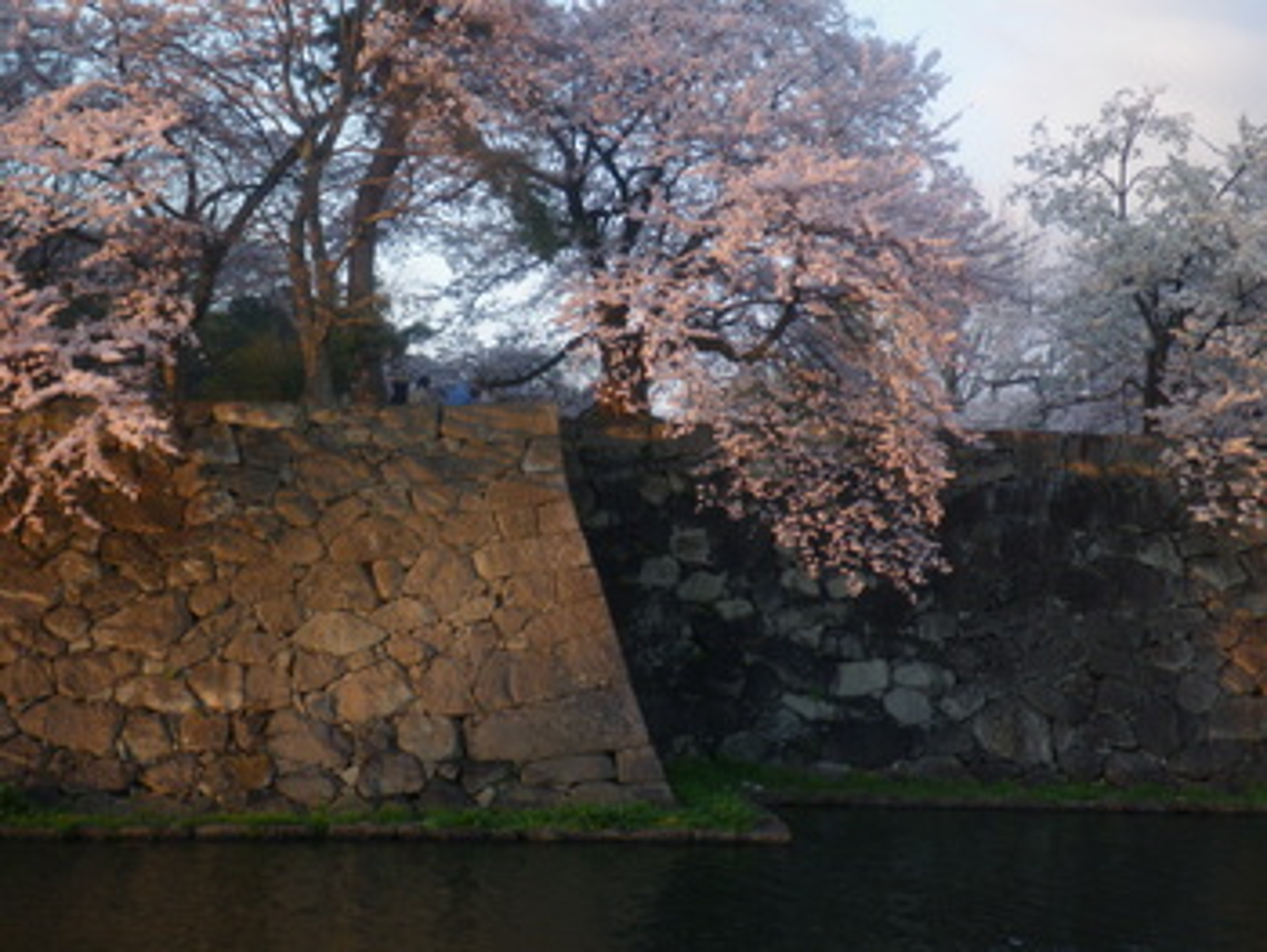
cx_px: 634
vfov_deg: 23.7
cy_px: 476
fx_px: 2271
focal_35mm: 62
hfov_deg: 31.2
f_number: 4.6
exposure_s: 1/80
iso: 200
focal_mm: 11.1
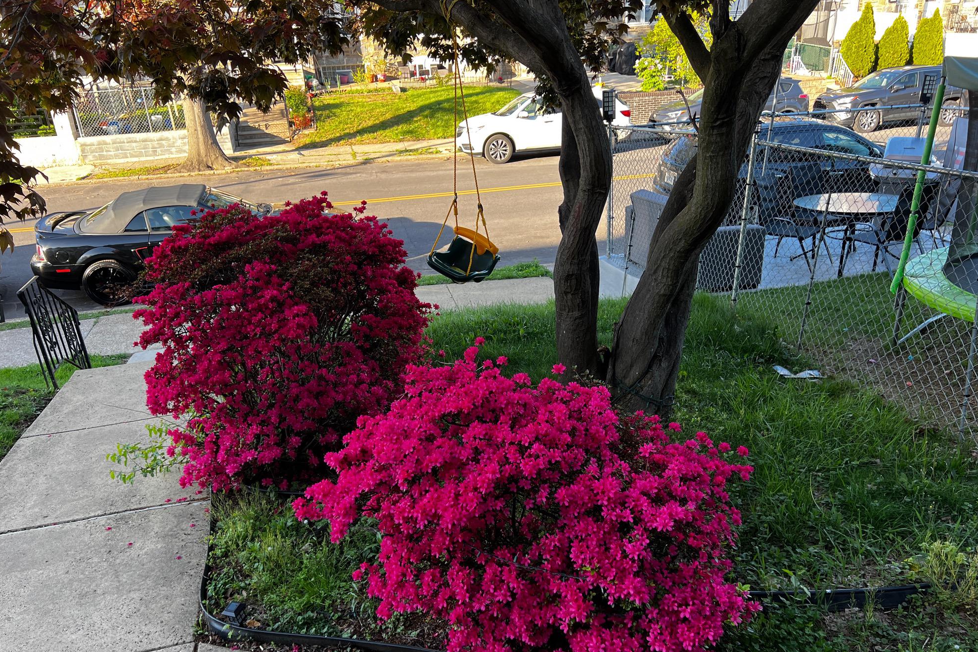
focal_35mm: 28
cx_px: 503
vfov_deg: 46.3
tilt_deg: -25.3
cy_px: 363
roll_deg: +2.6
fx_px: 761
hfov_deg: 65.5
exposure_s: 1/240
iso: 40
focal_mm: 5.7
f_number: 1.5
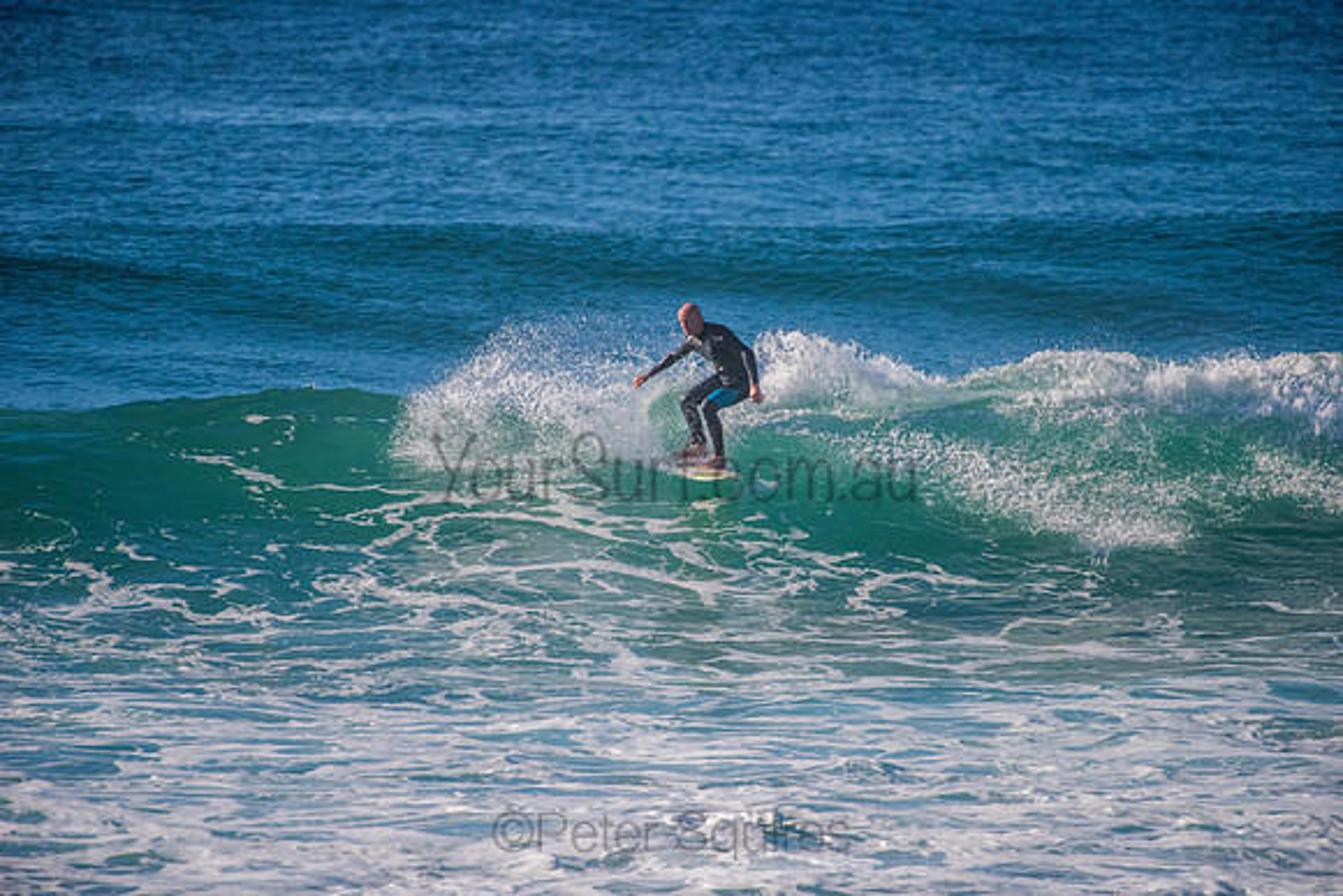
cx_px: 672
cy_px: 448
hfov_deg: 4.1
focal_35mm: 500
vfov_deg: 2.8
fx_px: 18656
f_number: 5.6
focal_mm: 500
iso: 1000
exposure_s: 1/2000
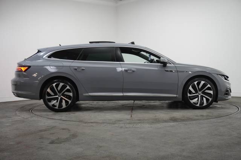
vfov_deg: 34.2
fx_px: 261
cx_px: 120
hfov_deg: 49.6
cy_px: 80
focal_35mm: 39
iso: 1600
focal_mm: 26
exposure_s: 1/200
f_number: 4.5
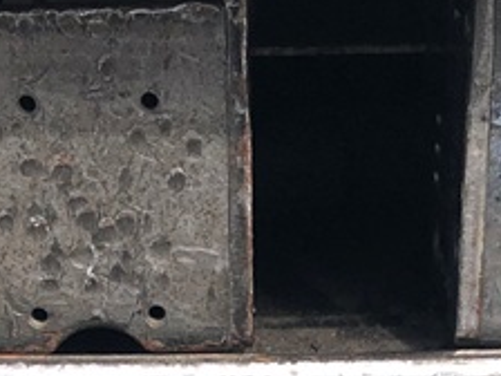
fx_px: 1853
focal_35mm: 128
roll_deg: +1.7
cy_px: 613
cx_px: 168
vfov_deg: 11.0
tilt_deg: -24.1
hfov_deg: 15.4
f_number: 1.8
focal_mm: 4
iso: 20
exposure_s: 1/960
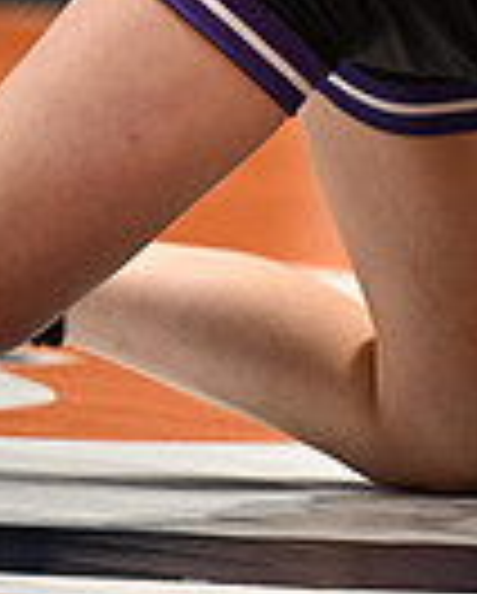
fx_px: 10159
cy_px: 2
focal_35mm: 577
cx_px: 1282
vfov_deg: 3.3
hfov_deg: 2.7
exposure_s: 1/960
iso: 4000
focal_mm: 140
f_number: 2.8
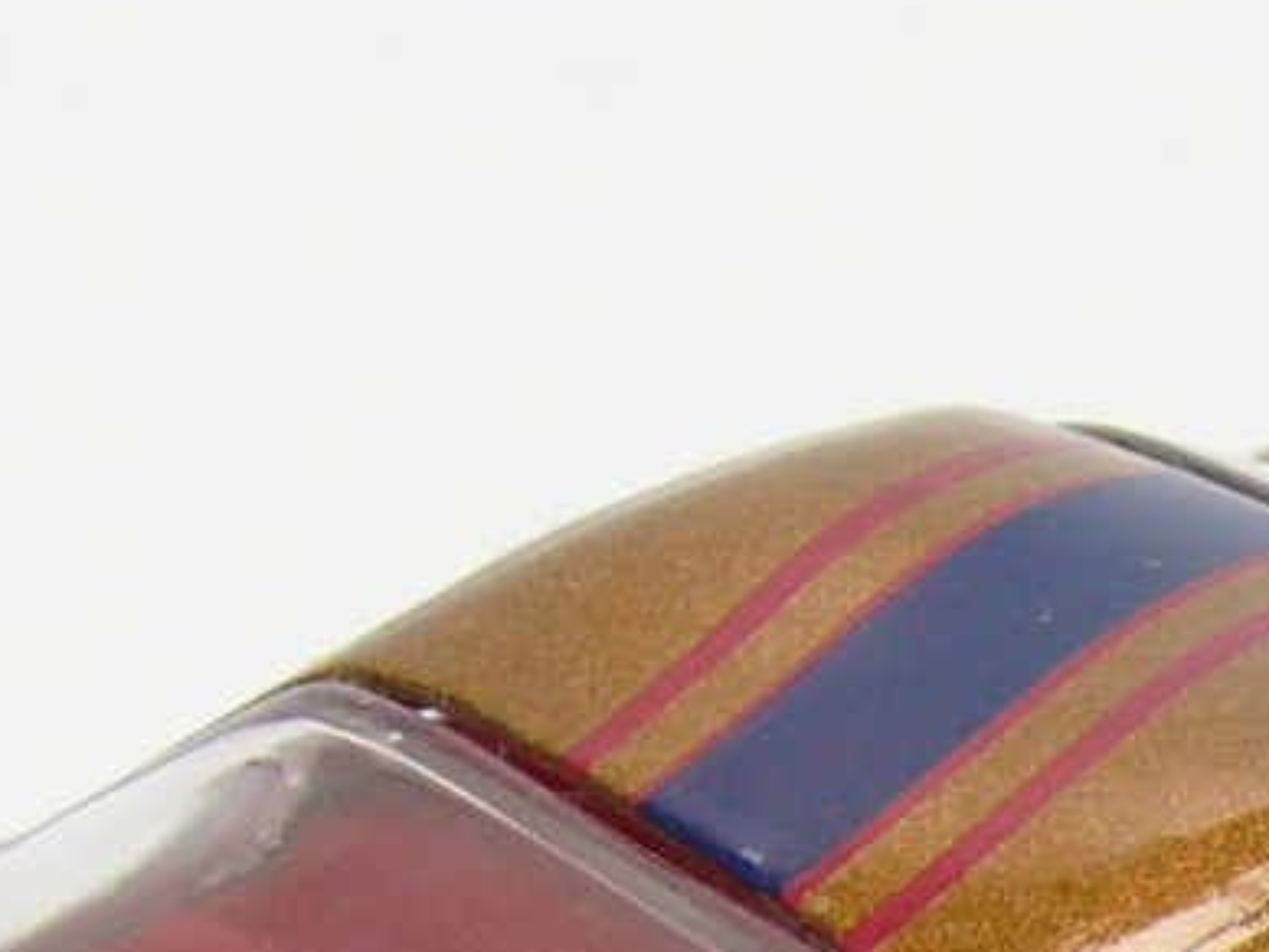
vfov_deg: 3.5
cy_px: 1027
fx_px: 15434
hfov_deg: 4.7
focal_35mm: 421
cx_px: 1397
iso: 100
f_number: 4
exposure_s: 1/30
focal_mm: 13.3
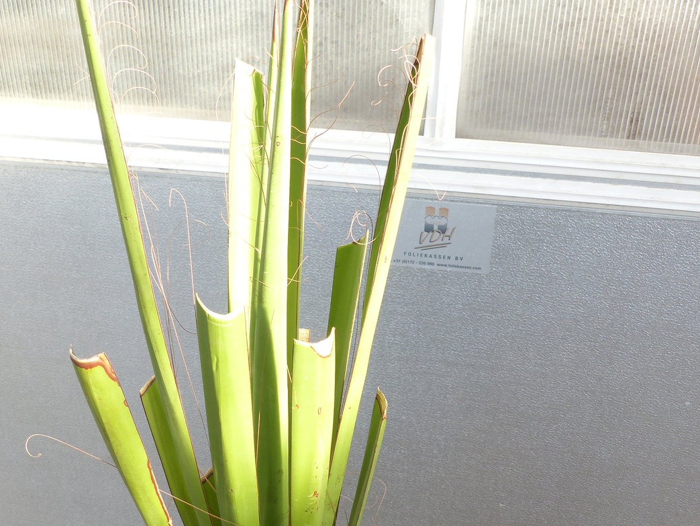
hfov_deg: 41.1
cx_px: 291
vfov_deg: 31.5
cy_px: 298
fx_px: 931
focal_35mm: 46
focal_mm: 5.4
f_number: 3.5
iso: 100
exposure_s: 1/125
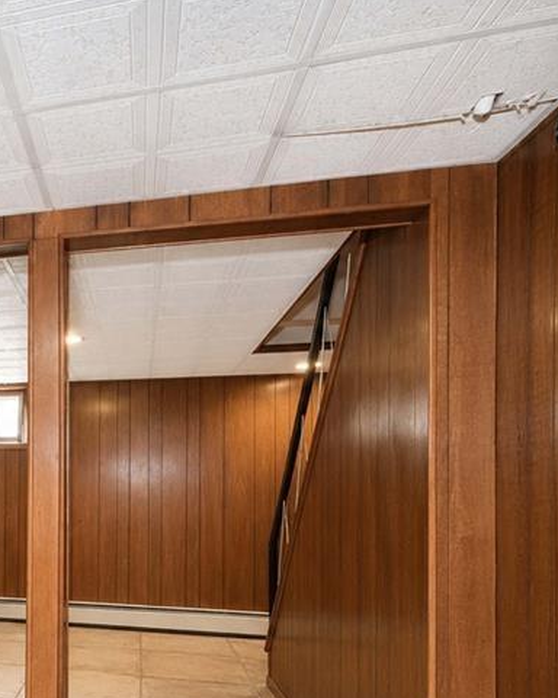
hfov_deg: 39.6
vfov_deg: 57.4
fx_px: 619
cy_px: 467
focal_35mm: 30
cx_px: -55
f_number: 8
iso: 2000
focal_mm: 10
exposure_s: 1/60
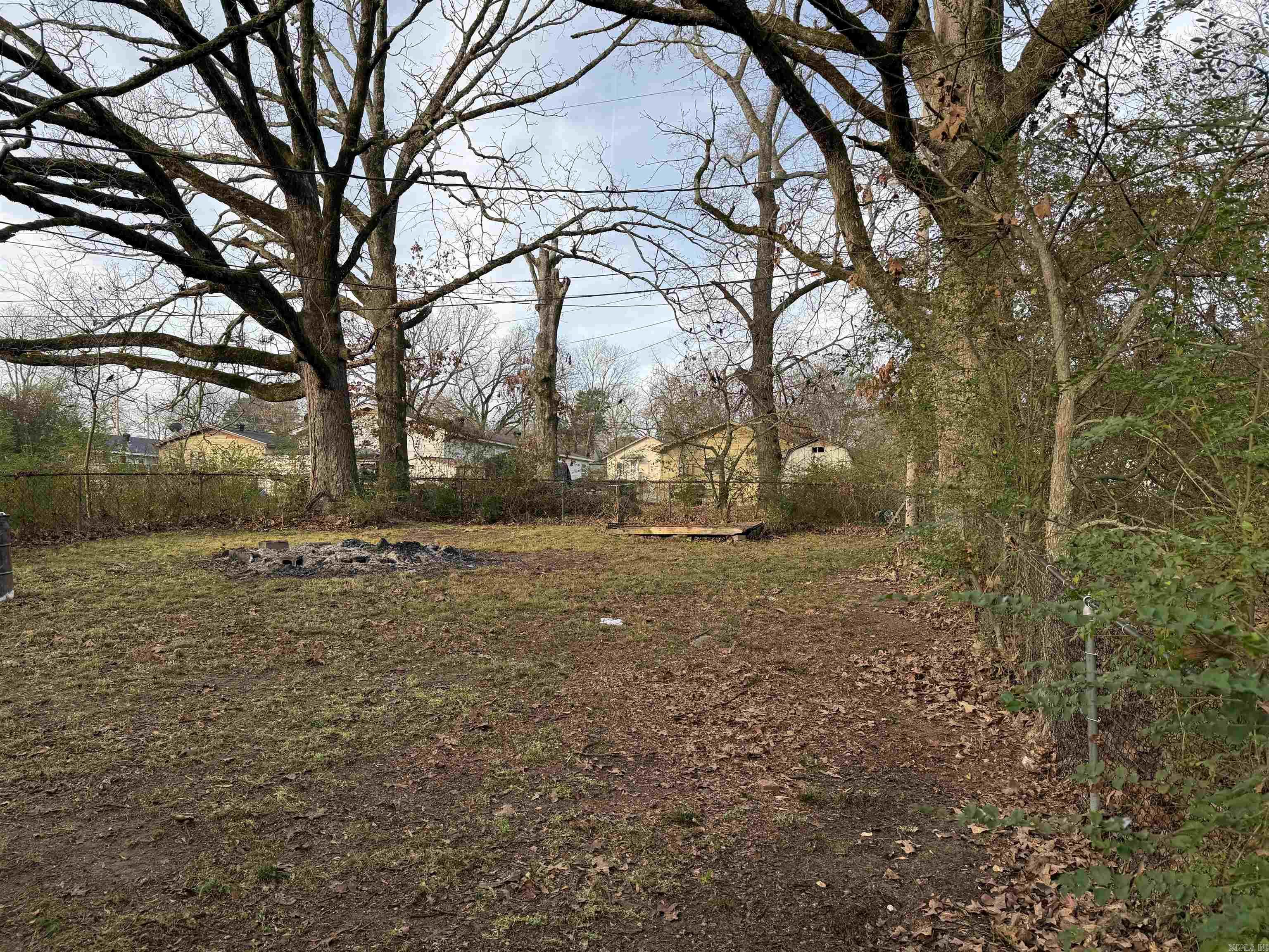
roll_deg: -0.5
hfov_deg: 71.6
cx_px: 634
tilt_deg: +2.3
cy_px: 476
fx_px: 880
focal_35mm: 24
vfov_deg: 56.8
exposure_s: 1/1018
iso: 80
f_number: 1.78
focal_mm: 6.76
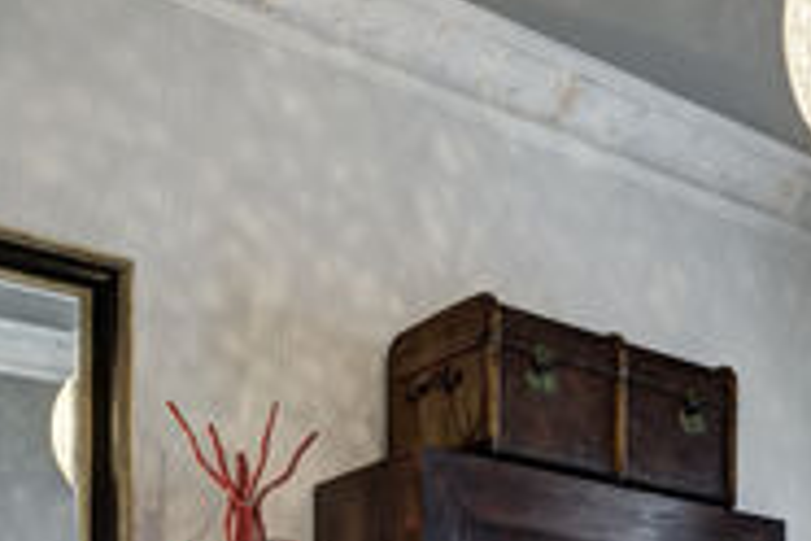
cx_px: 796
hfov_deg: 29.5
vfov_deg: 19.0
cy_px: 779
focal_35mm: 64
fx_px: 1442
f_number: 11
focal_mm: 20
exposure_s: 1.3
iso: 125
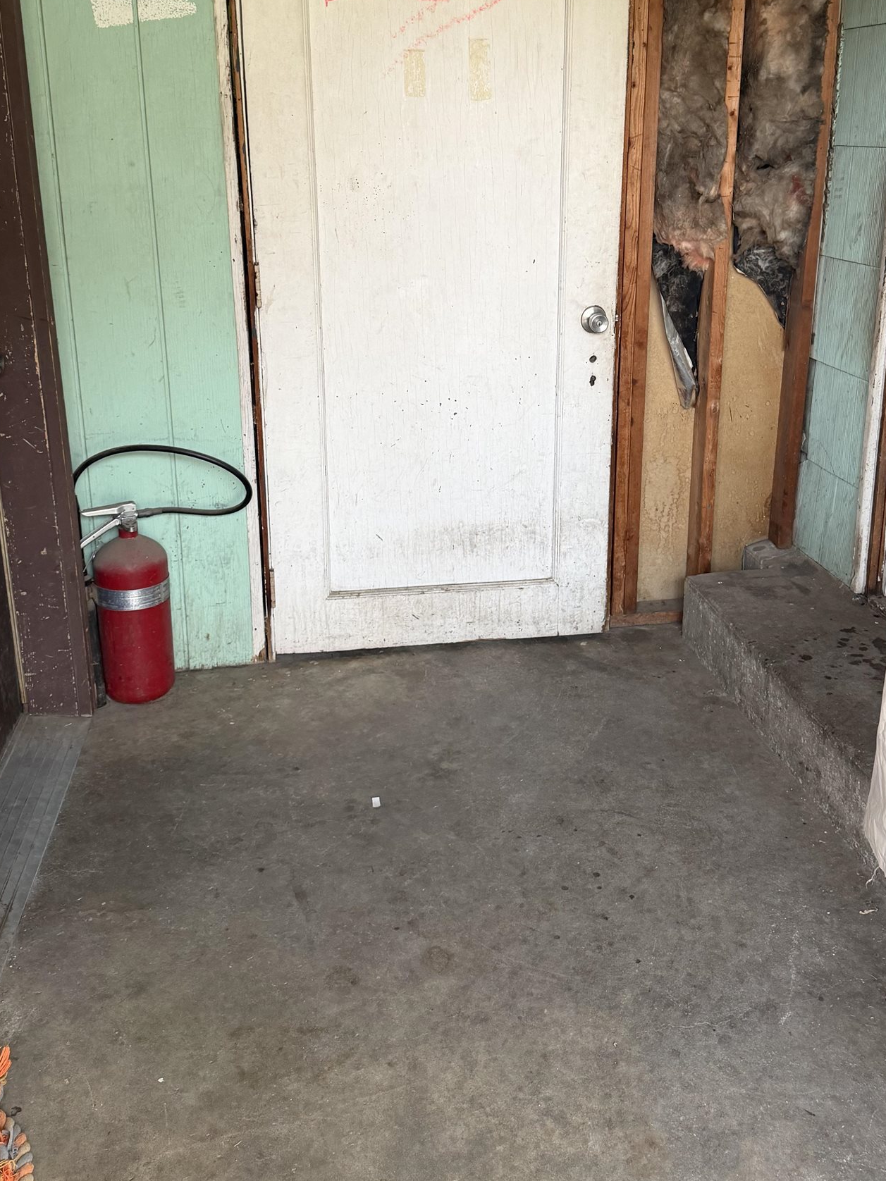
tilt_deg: -15.2
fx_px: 1126
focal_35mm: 33
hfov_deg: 42.9
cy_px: 441
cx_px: 498
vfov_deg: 54.7
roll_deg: +0.5
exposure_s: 1/61
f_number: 1.78
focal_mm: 6.76
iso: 200
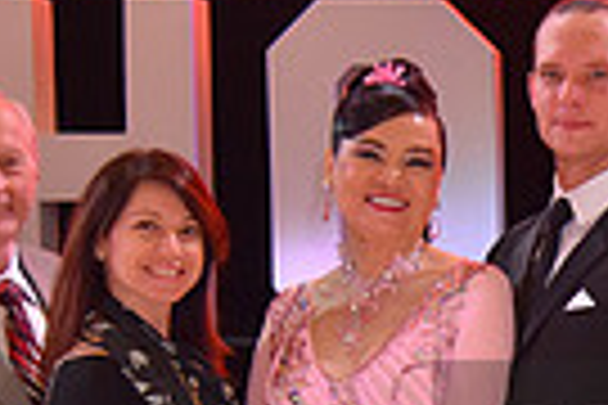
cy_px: 479
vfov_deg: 6.9
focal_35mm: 198
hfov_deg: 10.0
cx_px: 923
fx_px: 3344
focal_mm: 46
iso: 2000
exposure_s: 1/250
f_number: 4.5
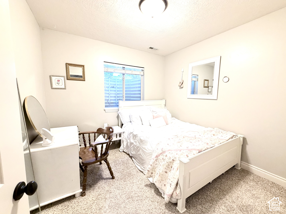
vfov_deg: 85.7
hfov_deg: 102.1
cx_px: 143
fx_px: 116
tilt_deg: -6.6
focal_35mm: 14
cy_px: 107
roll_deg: +0.2
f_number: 2.2
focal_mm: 2.22
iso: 200
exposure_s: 1/60
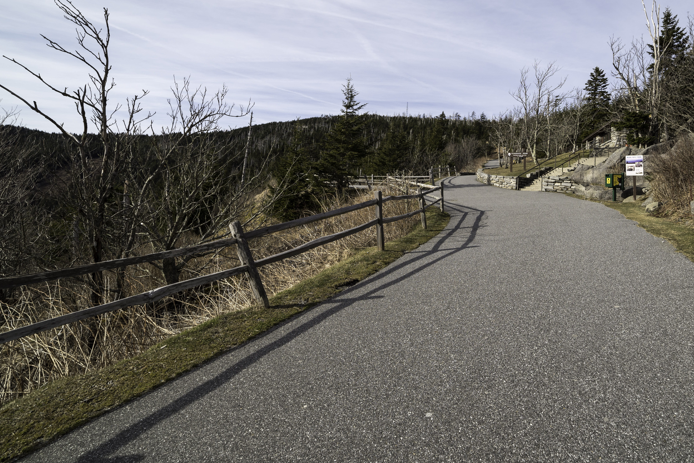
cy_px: 166
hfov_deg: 85.5
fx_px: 366
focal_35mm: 19
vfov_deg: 63.4
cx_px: 424
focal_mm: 14
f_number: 8
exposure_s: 1/500
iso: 250
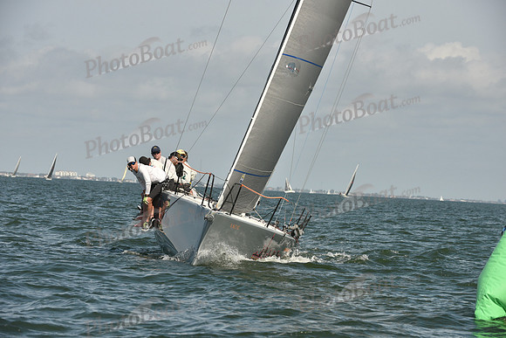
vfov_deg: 6.5
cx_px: 253
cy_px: 169
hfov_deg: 9.8
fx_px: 2952
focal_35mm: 210
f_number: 9
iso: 400
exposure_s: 1/1250
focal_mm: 210
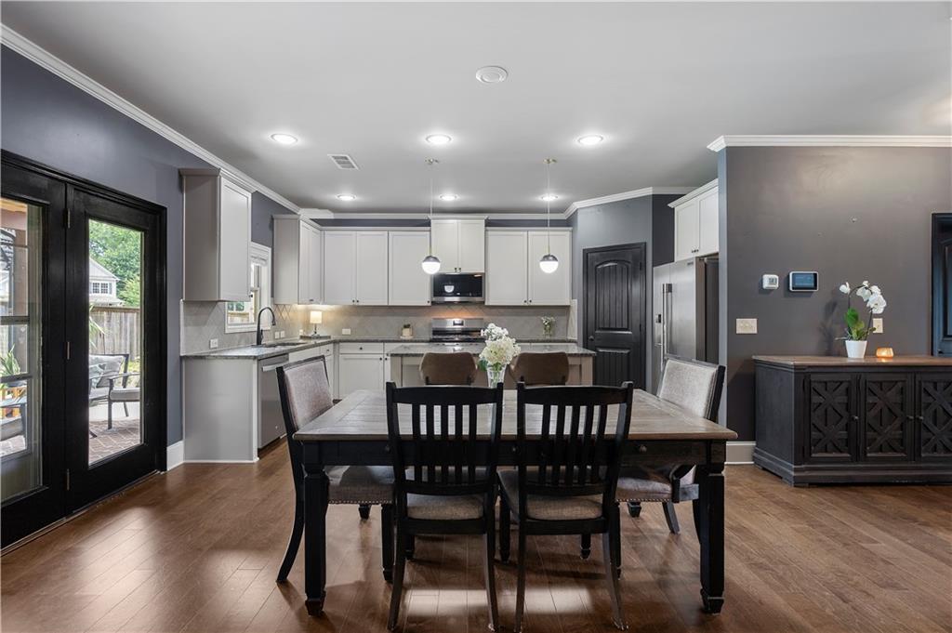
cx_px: 476
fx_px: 423
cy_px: 316
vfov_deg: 73.7
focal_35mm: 16
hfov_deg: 96.8
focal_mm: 16
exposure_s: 1/8
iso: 320
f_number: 8
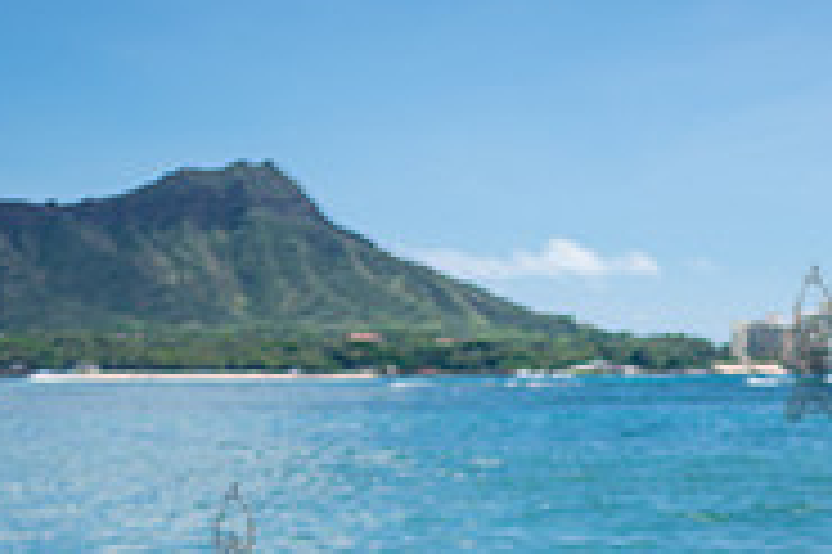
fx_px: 2540
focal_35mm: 110
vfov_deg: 12.0
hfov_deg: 18.2
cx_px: 810
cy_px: 777
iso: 100
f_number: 2.5
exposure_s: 1/1600
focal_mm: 35
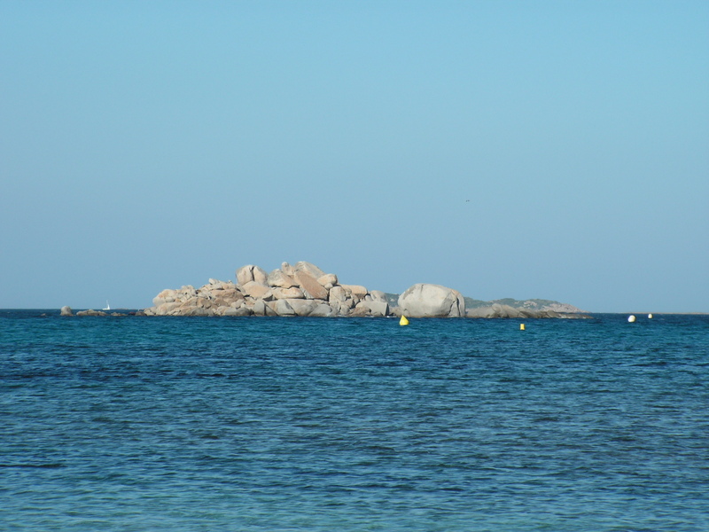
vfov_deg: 8.9
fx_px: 3400
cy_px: 266
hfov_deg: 11.9
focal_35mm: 166
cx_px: 354
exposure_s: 1/400
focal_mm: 27.8
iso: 50
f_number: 4.8
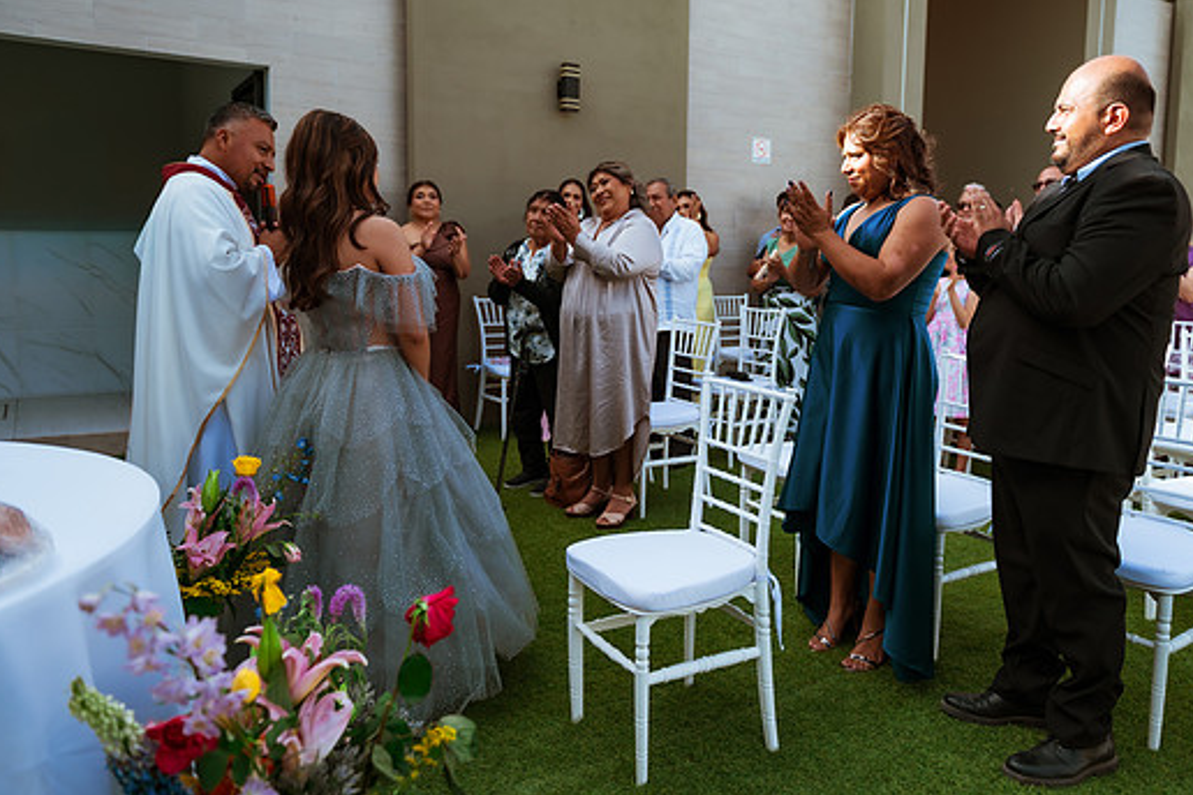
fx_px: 895
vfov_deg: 47.8
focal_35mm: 27
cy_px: 355
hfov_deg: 67.2
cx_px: 657
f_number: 2.8
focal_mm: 24
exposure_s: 1/800
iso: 100
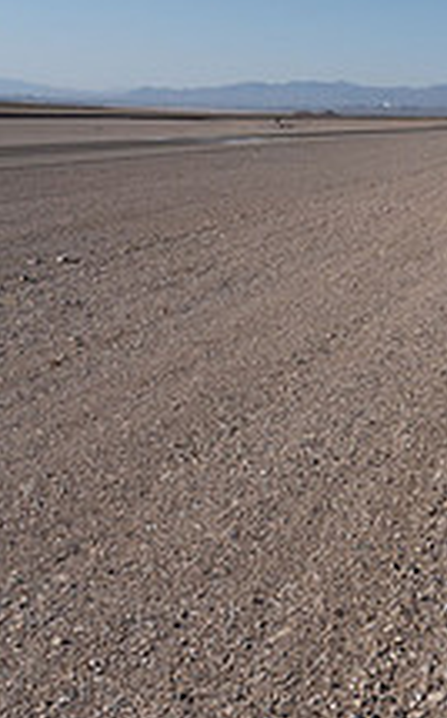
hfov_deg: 18.3
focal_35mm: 66
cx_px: 590
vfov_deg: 30.5
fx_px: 1289
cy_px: 175
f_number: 11
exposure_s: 1/2000
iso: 800
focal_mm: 24
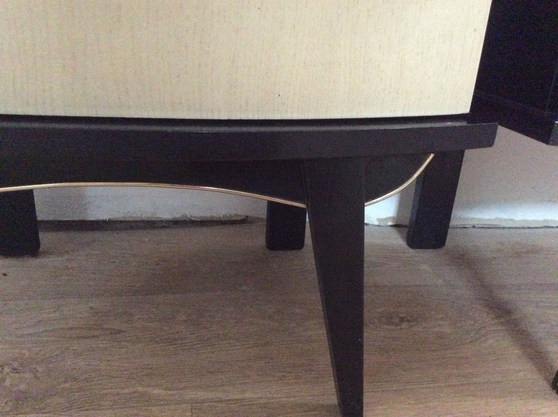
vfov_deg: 44.1
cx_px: 279
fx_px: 515
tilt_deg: -21.3
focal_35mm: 32
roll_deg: -3.9
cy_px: 208
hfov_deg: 56.9
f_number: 2.4
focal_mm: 3.3
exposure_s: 1/17
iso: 800
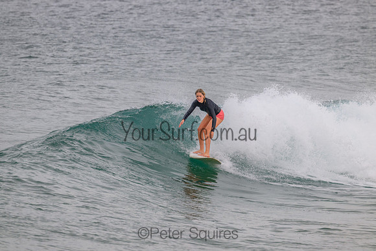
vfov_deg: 2.2
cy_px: 126
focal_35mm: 620
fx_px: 6477
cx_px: 188
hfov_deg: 3.3
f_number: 11
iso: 800
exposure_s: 1/1600
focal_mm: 620
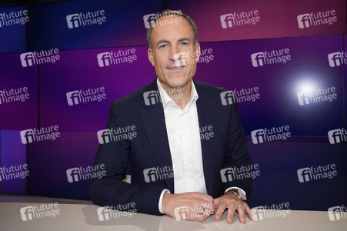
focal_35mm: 35
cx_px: 174
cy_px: 116
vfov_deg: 37.8
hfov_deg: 54.5
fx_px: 337
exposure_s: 1/125
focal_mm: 35
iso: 1600
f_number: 5.6
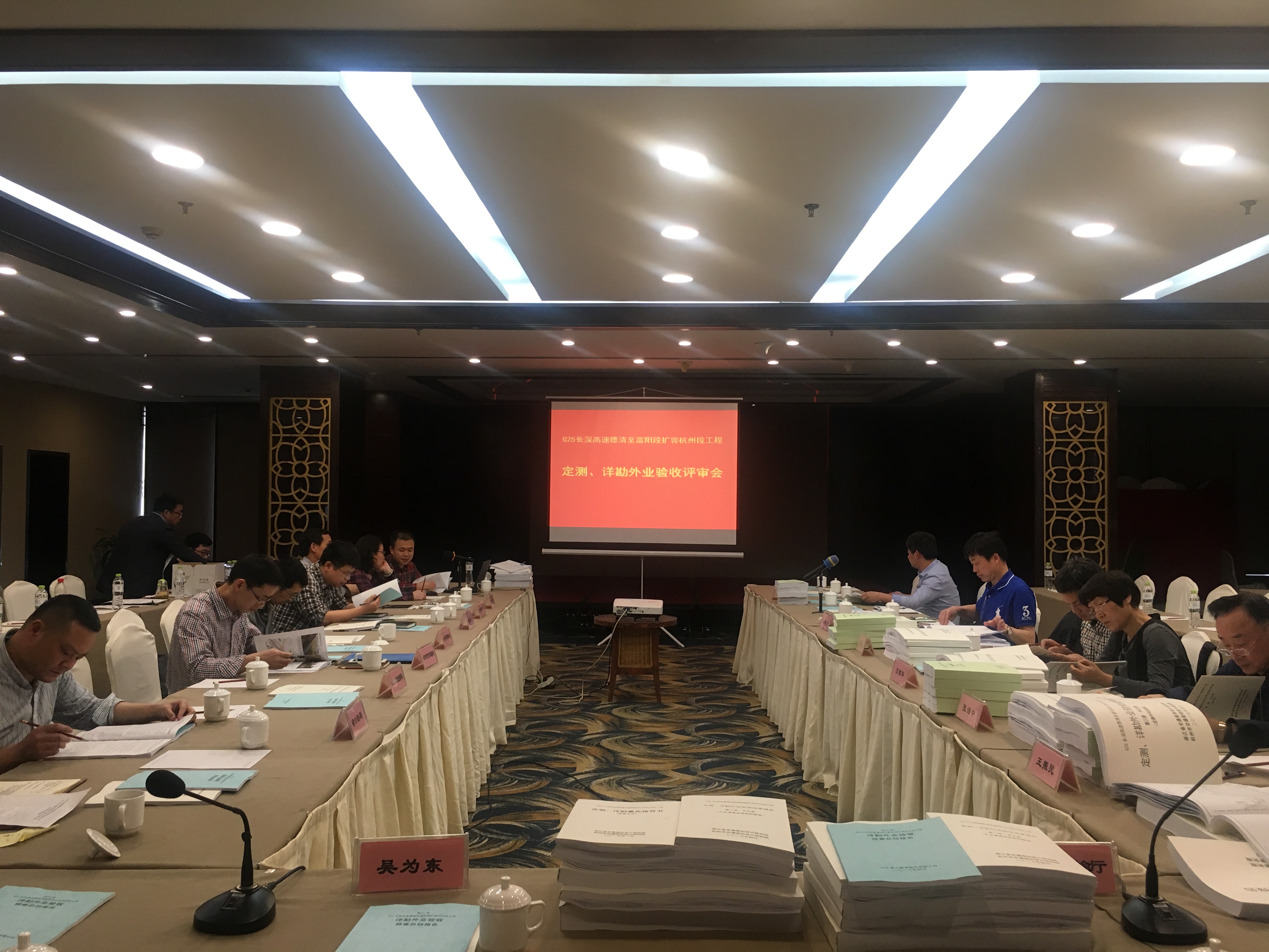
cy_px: 476
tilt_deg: +2.2
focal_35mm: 29
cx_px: 634
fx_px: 1063
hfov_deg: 61.7
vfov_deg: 48.2
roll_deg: -0.7
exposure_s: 1/33
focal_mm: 4.15
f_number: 2.2
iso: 50
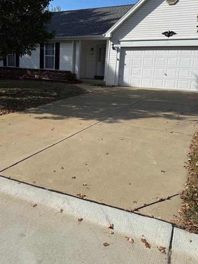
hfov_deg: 45.2
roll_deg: -3.4
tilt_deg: -9.6
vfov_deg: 58.1
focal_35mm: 31
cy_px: 111
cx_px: 79
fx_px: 237
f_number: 1.78
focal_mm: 6.76
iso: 80
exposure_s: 1/5319
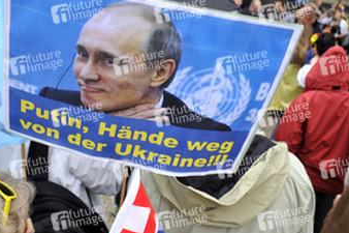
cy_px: 89
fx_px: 310
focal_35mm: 32
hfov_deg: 58.6
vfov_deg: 40.8
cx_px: 153
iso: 640
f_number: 5
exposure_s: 1/800
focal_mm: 24
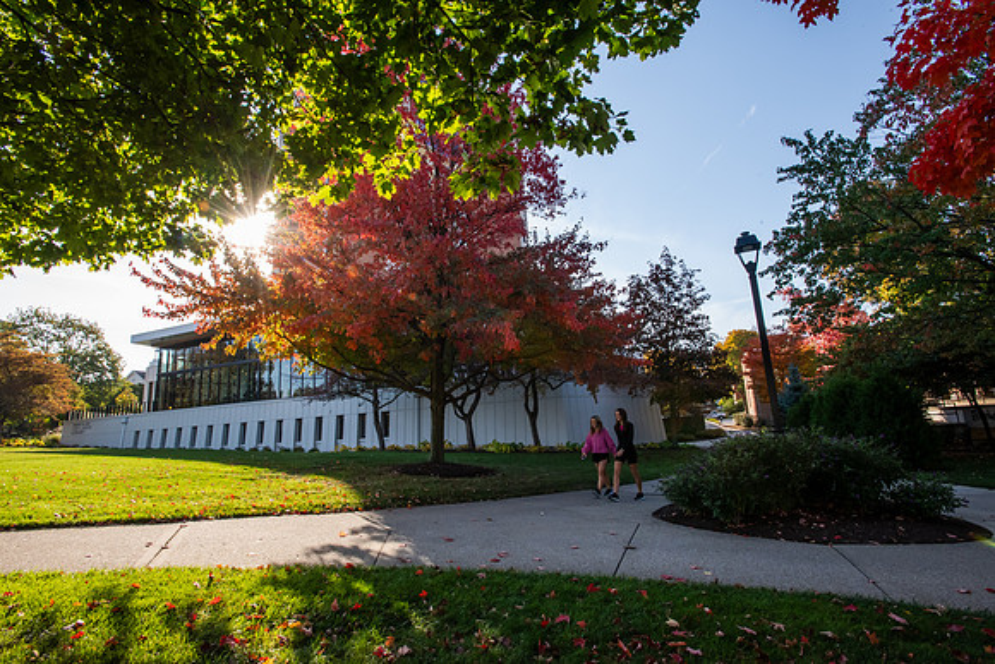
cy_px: 332
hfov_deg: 86.9
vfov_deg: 64.6
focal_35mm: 19
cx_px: 498
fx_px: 525
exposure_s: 1/125
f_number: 18
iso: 800
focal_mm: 19
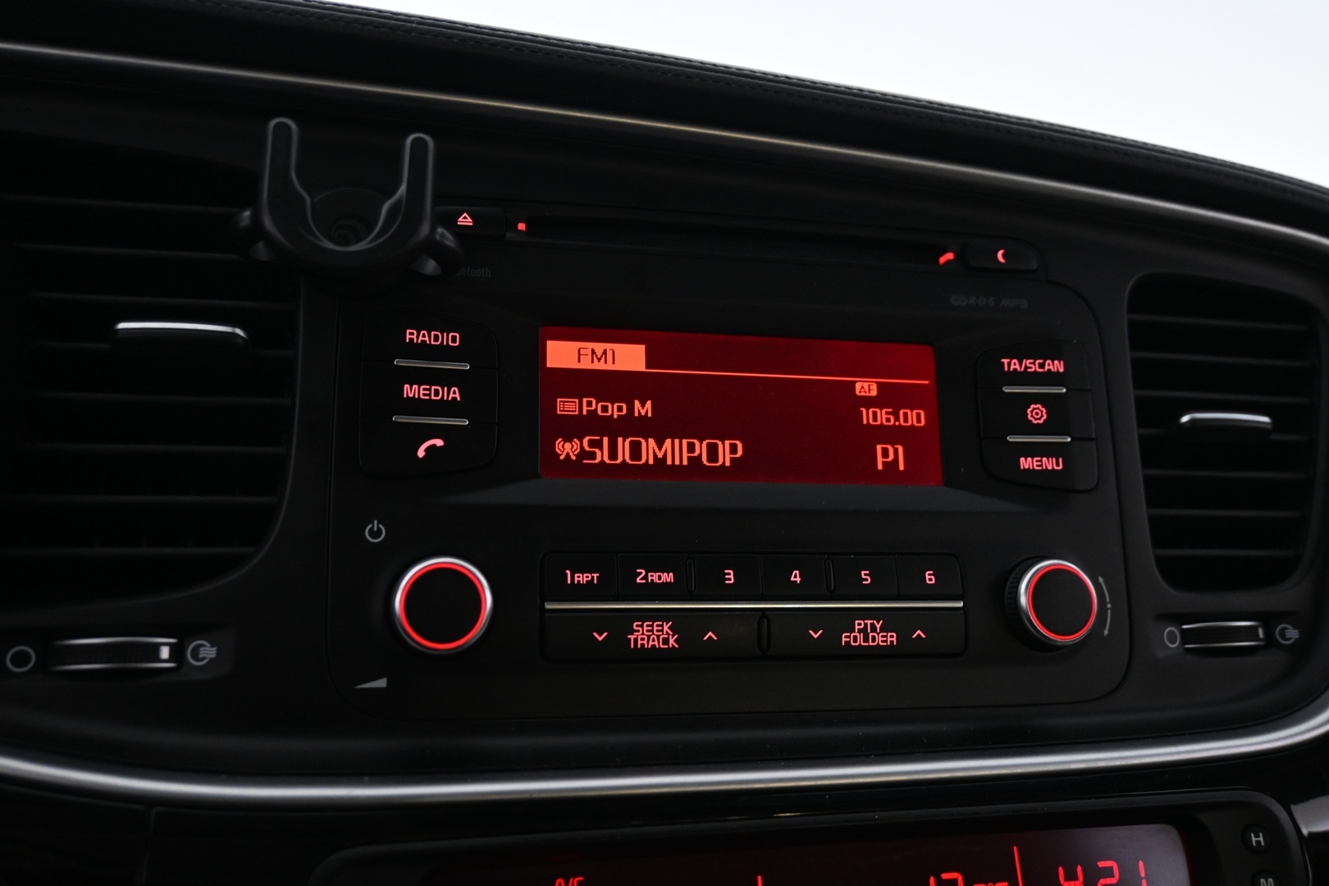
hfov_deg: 61.9
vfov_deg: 43.6
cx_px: 664
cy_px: 443
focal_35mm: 30
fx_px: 1107
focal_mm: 20
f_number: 3.8
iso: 1400
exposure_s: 1/30
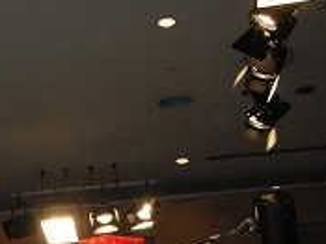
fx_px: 941
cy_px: 318
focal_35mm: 100
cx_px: -30
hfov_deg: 18.9
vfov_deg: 14.2
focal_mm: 5.8
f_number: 3
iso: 157
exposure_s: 1/60.1
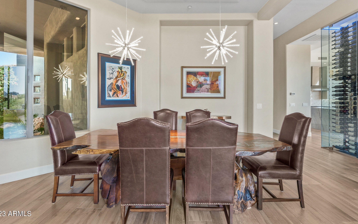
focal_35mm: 18
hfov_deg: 91.1
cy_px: 101
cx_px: 175
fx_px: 176
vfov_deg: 64.9
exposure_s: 1/4
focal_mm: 17
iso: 2500
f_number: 8
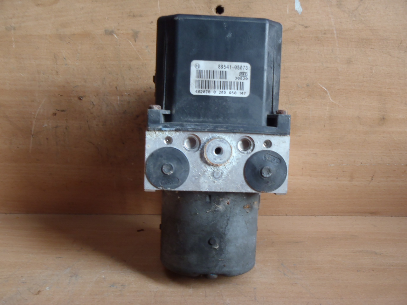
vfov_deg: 37.7
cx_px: 204
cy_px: 152
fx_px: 447
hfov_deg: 49.0
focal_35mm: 38
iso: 200
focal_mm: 6.83
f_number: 4.6
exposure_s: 1/15
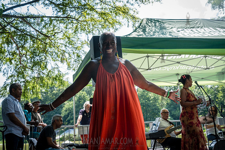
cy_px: 75
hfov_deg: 41.7
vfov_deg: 28.5
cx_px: 105
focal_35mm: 47
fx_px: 295
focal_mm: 35
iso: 640
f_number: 4.5
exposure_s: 1/1600
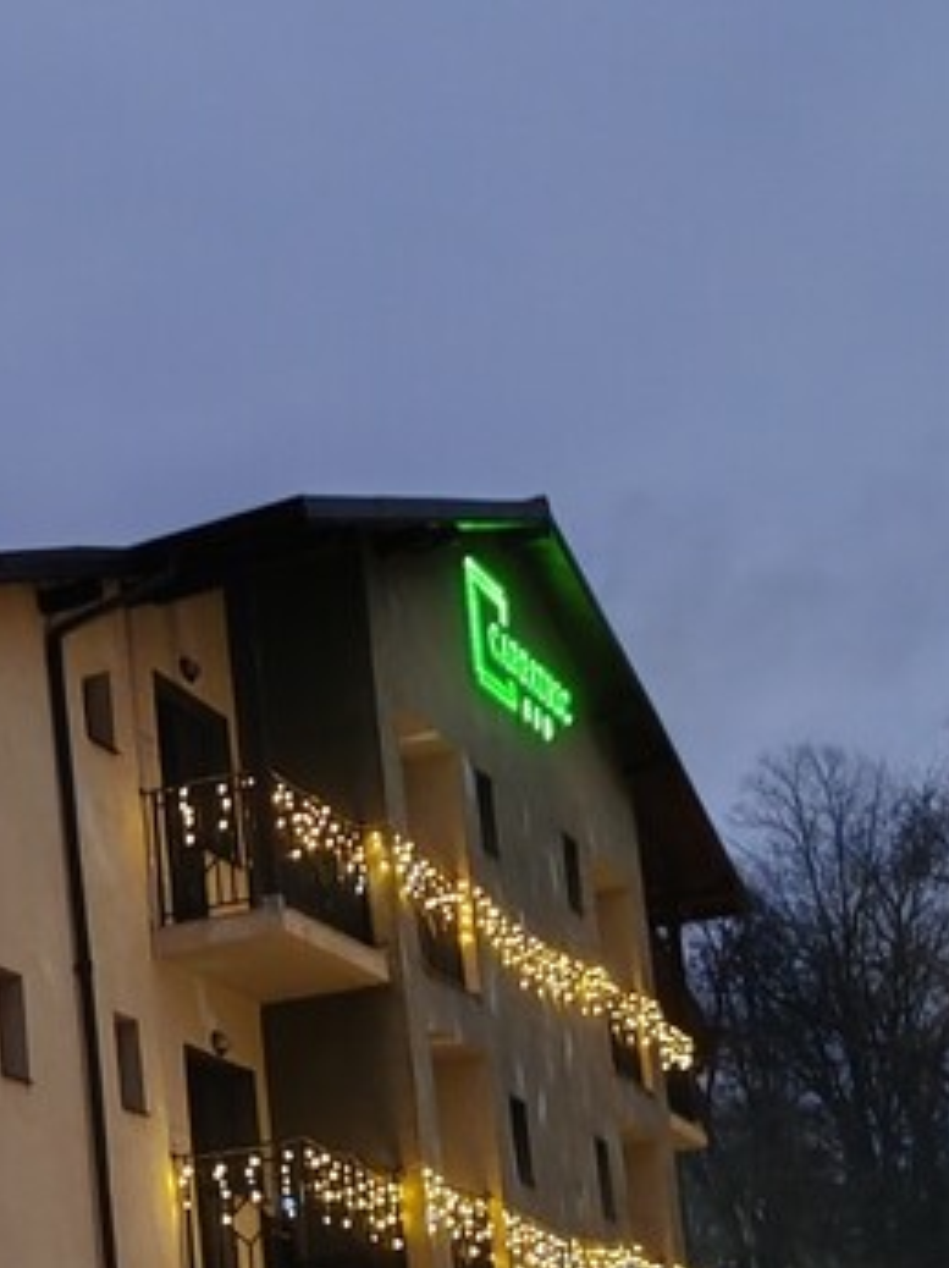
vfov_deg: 23.5
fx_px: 2928
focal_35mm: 80
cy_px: 1253
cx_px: -388
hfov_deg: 17.0
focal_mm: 6.12
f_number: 1.9
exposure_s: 1/33
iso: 3200
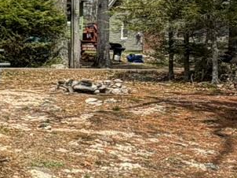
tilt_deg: -0.5
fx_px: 650
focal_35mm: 95
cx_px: -232
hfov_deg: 16.2
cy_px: 78
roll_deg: -0.1
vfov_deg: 15.5
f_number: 2.2
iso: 20
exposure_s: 1/799
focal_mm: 2.22
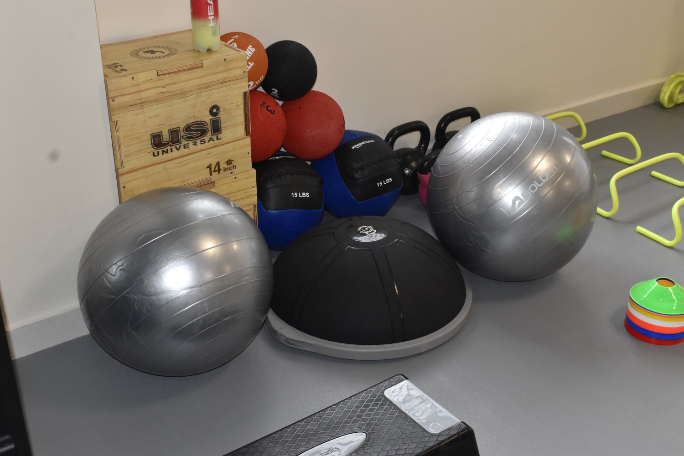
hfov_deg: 43.6
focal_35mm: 45
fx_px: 855
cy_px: 228
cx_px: 342
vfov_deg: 29.9
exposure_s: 1/100
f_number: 8
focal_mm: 30
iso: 1600
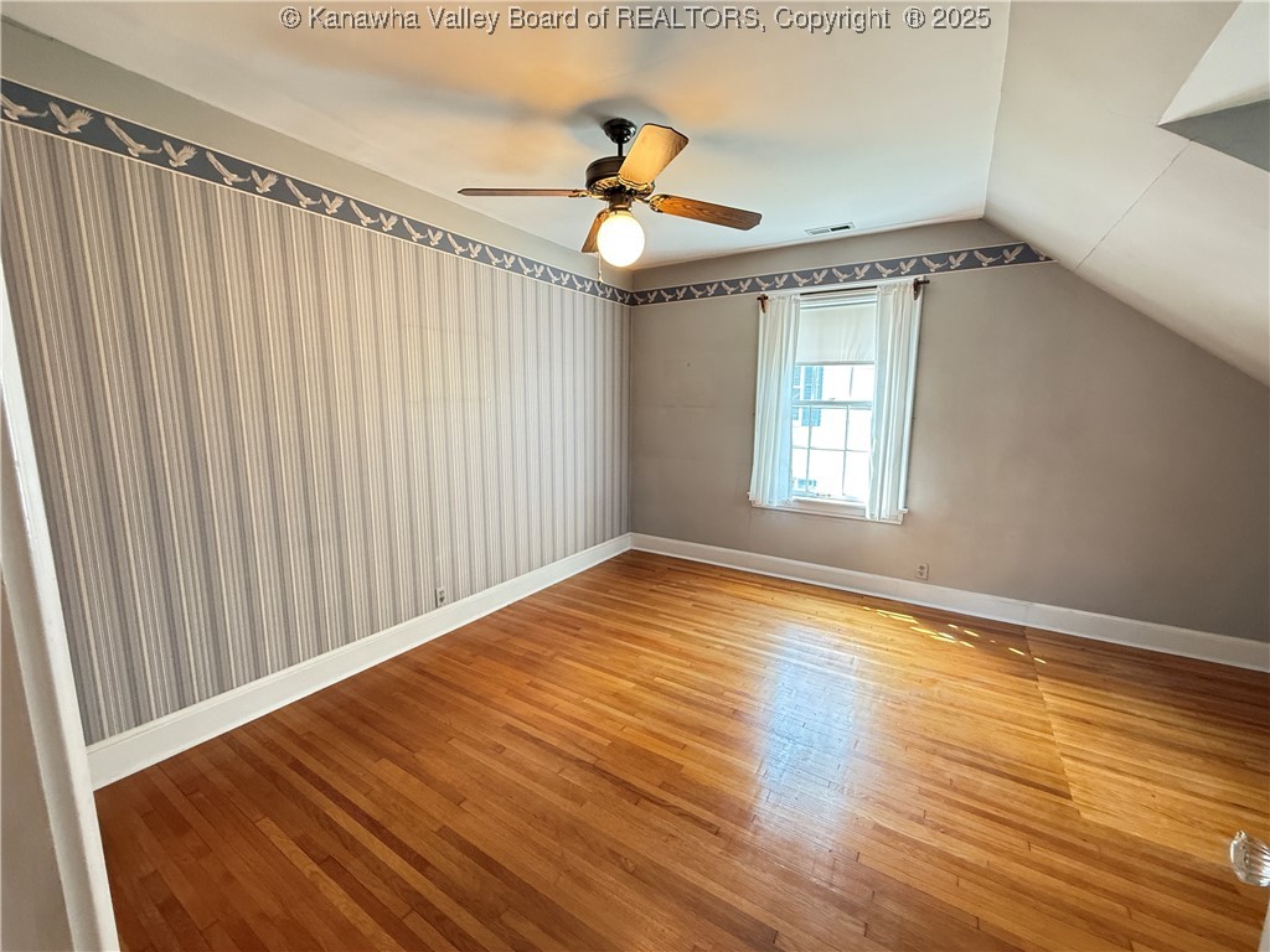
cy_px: 476
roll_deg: -0.4
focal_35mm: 14
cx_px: 635
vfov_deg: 85.7
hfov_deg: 102.1
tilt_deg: -8.4
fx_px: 514
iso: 500
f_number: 2.2
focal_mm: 2.22
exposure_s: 1/60
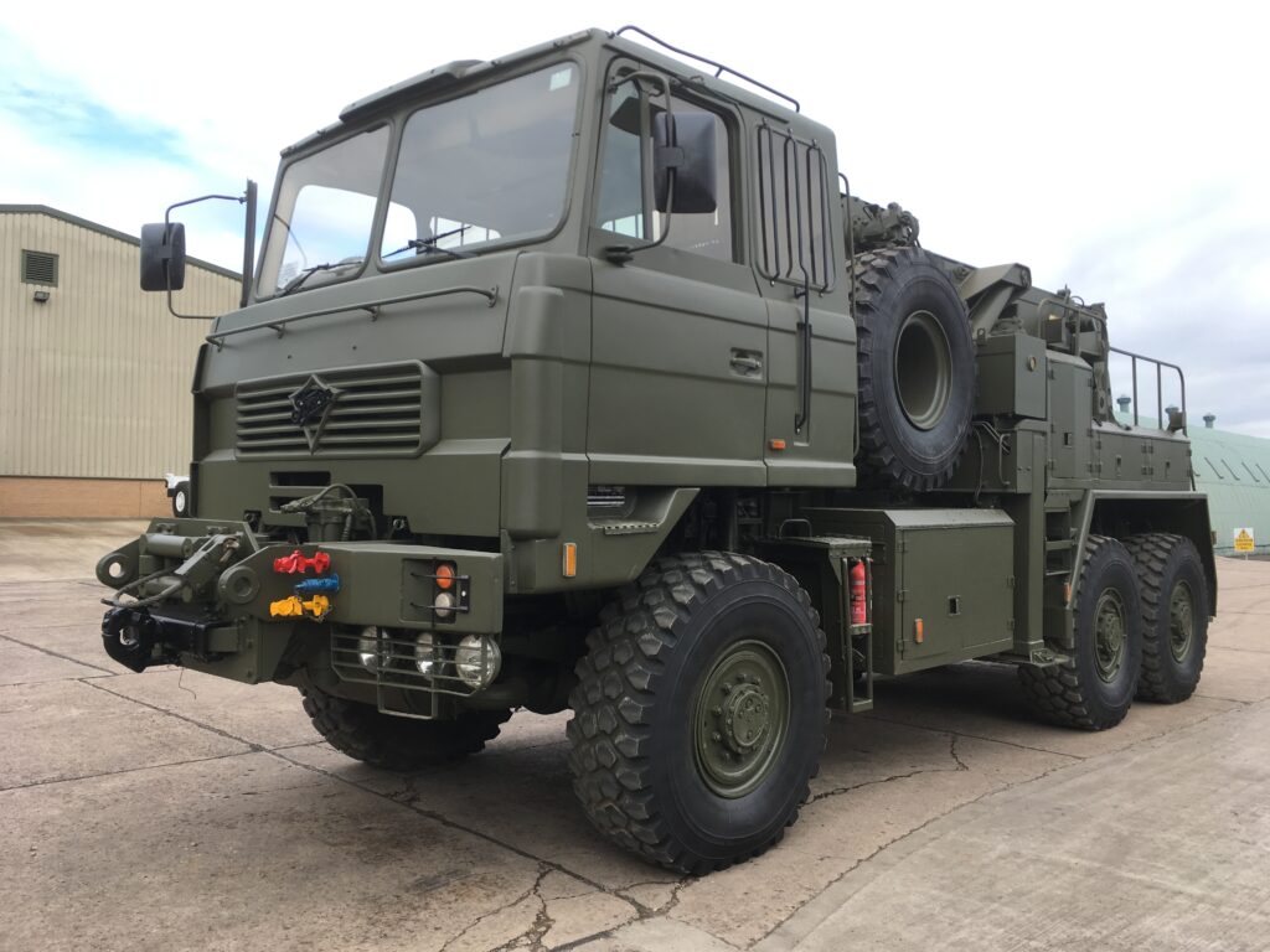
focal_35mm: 29
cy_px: 476
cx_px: 635
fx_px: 1064
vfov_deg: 48.2
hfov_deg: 61.7
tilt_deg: +0.9
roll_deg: +0.2
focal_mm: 4.15
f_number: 2.2
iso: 25
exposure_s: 1/499
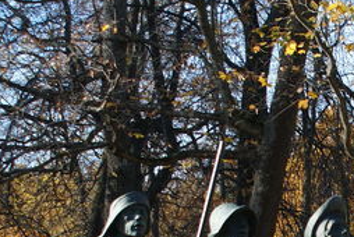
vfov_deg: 7.3
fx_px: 1829
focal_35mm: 186
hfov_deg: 10.8
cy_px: 321
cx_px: 463
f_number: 5.6
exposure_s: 1/60
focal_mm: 35
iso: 100
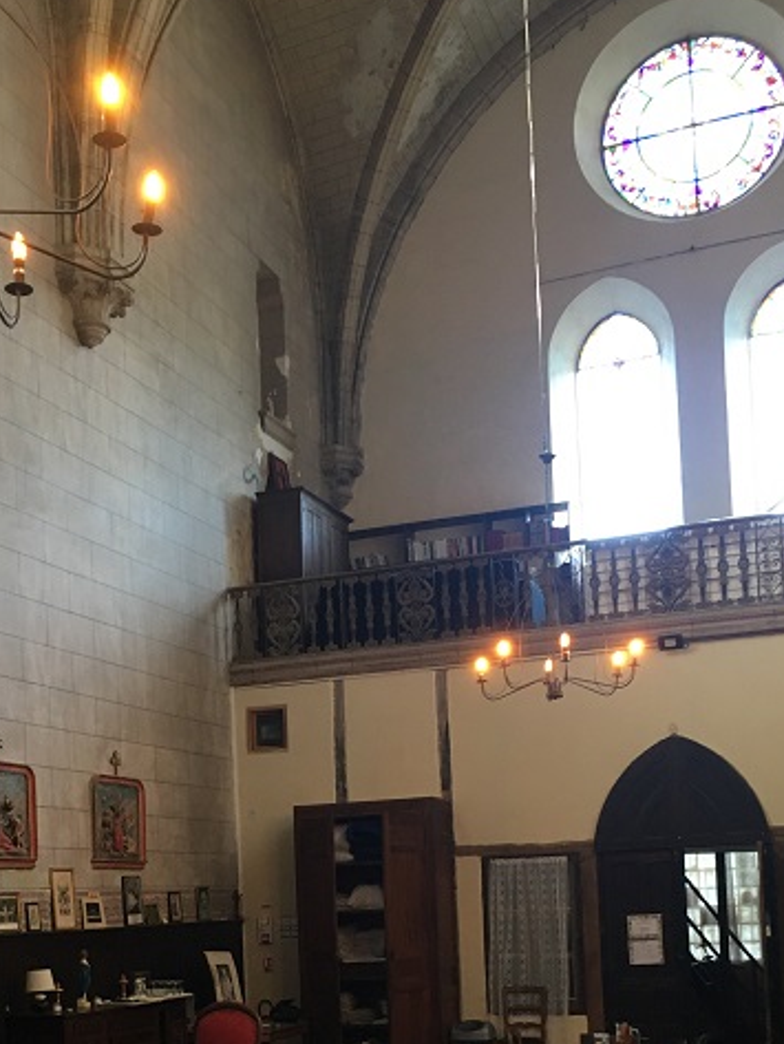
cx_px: 239
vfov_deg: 37.4
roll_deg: +2.4
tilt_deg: +3.3
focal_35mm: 49
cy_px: 850
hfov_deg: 29.4
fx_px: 1479
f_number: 2.2
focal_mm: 4.15
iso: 125
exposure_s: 1/33
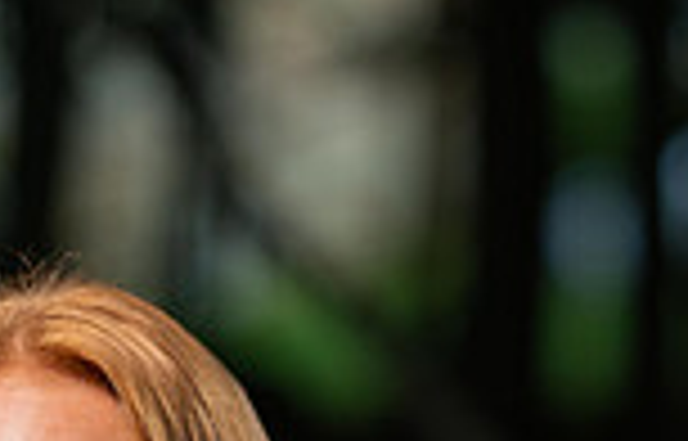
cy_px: 711
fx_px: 6741
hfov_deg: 5.8
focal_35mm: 357
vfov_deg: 3.7
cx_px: 500
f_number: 1.8
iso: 80
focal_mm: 85
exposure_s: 1/320
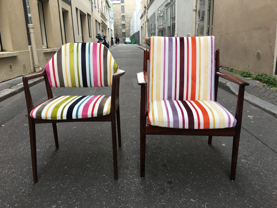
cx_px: 138
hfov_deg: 61.7
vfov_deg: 48.2
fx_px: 232
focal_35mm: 29
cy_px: 104
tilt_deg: -14.0
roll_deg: +1.3
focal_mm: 4.15
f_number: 2.2
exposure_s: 1/105
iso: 25
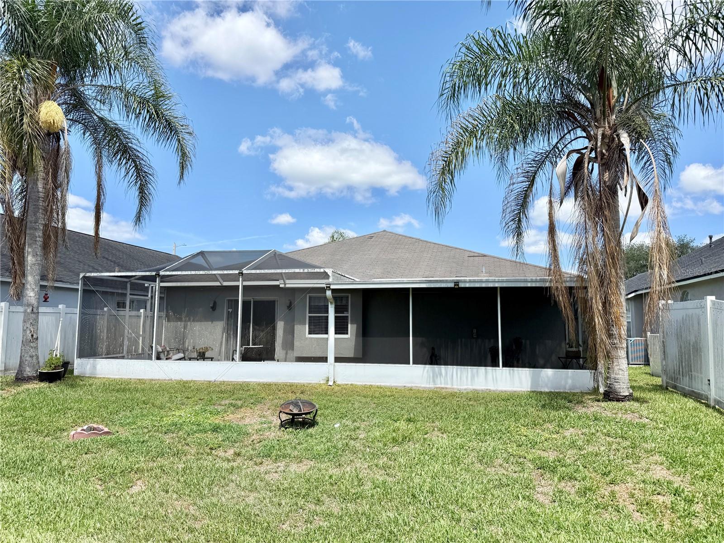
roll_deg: -0.7
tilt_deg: +5.9
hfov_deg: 71.6
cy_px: 272
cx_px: 362
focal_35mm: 24
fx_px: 502
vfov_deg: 56.8
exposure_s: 1/3953
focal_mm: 6.76
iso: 80
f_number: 1.78
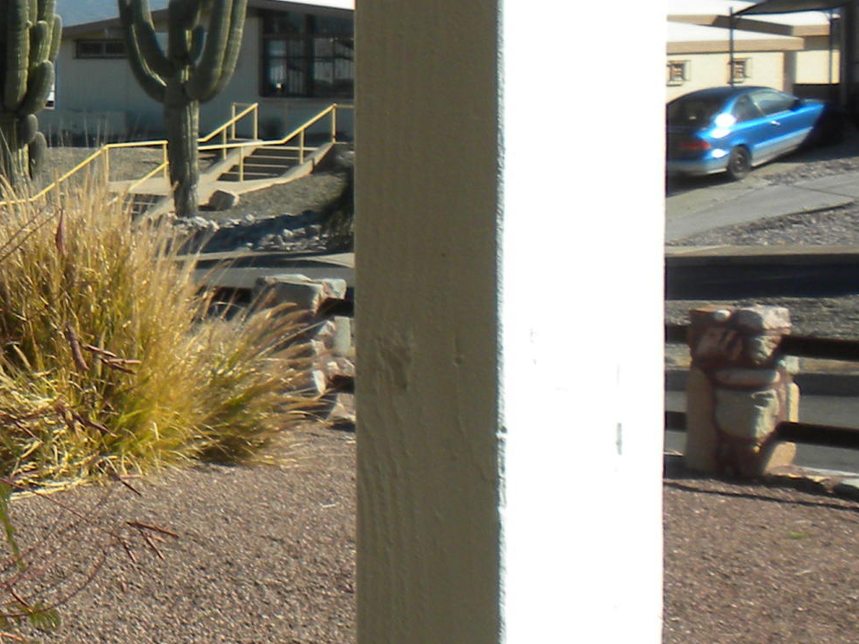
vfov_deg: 13.2
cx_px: -403
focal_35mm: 112
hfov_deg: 16.2
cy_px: 183
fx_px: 2779
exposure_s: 1/104
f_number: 10
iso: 64
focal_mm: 6.6
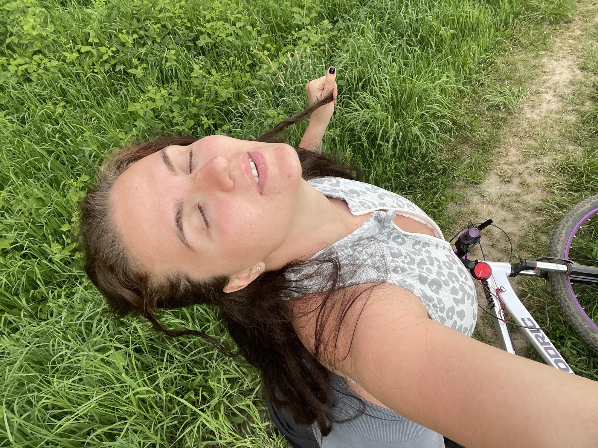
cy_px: 224
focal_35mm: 23
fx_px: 397
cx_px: 299
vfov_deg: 58.9
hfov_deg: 73.9
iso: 32
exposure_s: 1/121
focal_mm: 2.71
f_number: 2.2
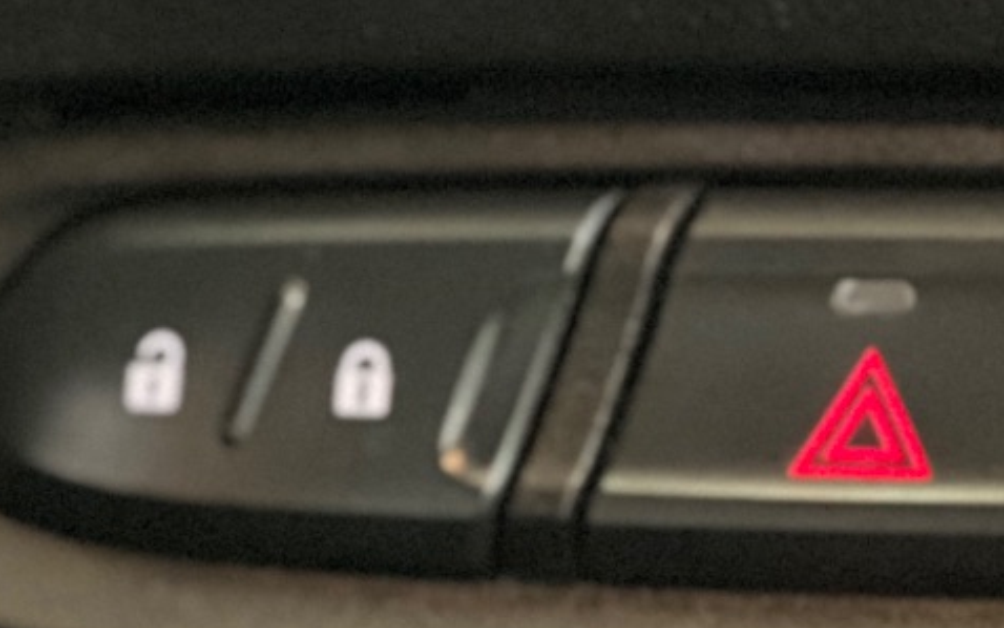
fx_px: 8977
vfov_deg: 4.0
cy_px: 954
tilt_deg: -24.2
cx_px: 1162
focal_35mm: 328
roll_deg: +7.9
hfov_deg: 6.4
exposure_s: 1/15
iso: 2000
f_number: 2.8
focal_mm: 9
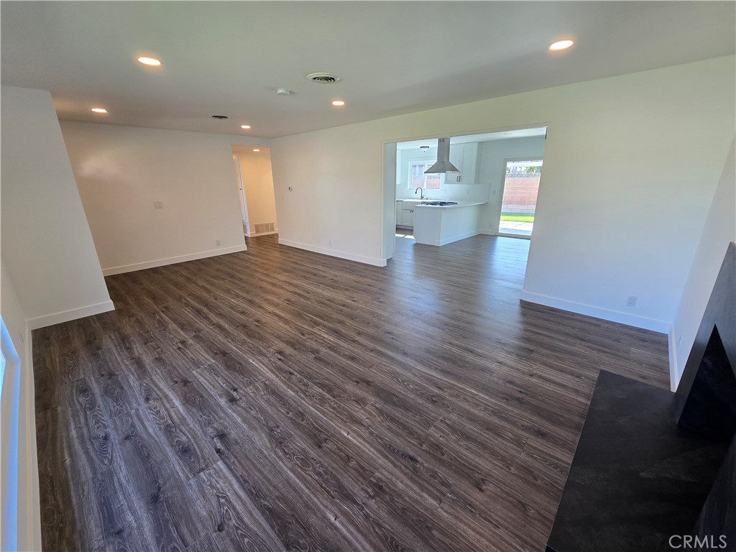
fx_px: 276
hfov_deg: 106.2
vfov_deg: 89.9
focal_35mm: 13
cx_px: 368
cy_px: 276
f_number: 2.2
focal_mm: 2.2
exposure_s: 1/60
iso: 64
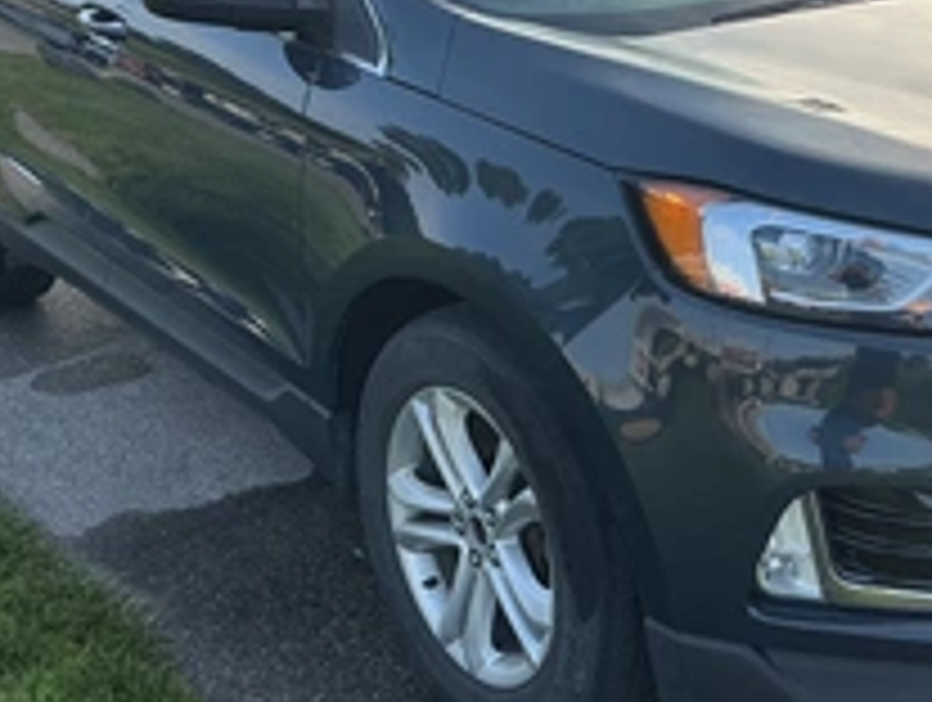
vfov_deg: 26.9
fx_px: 1456
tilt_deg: -16.8
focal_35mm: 54
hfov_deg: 35.1
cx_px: 639
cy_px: 230
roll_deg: -0.9
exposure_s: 1/620
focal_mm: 3
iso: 25
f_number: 1.8
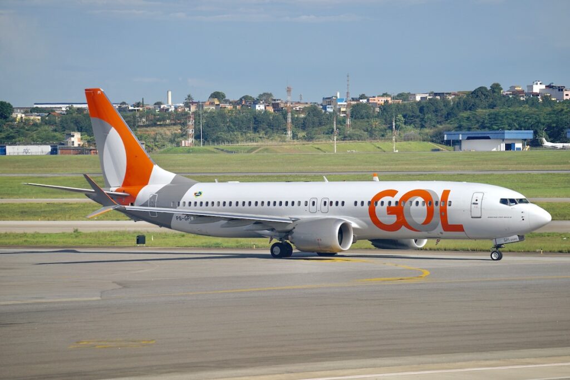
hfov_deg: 11.1
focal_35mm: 185
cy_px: 190
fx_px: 2929
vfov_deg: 7.4
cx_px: 285
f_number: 5.6
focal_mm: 185
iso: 160
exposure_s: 1/800
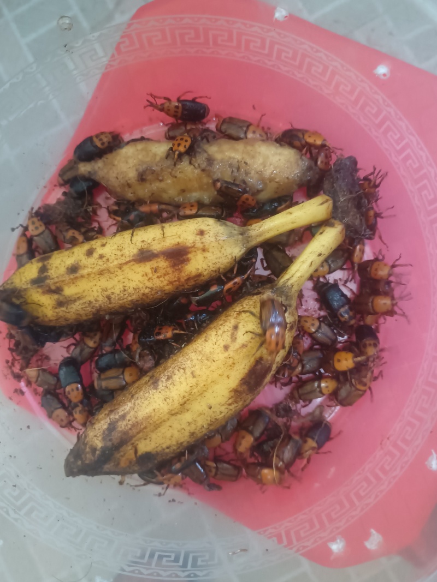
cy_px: 291
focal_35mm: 27
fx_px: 455
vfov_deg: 65.3
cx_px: 218
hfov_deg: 51.3
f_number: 1.9
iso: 5810
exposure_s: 1/20
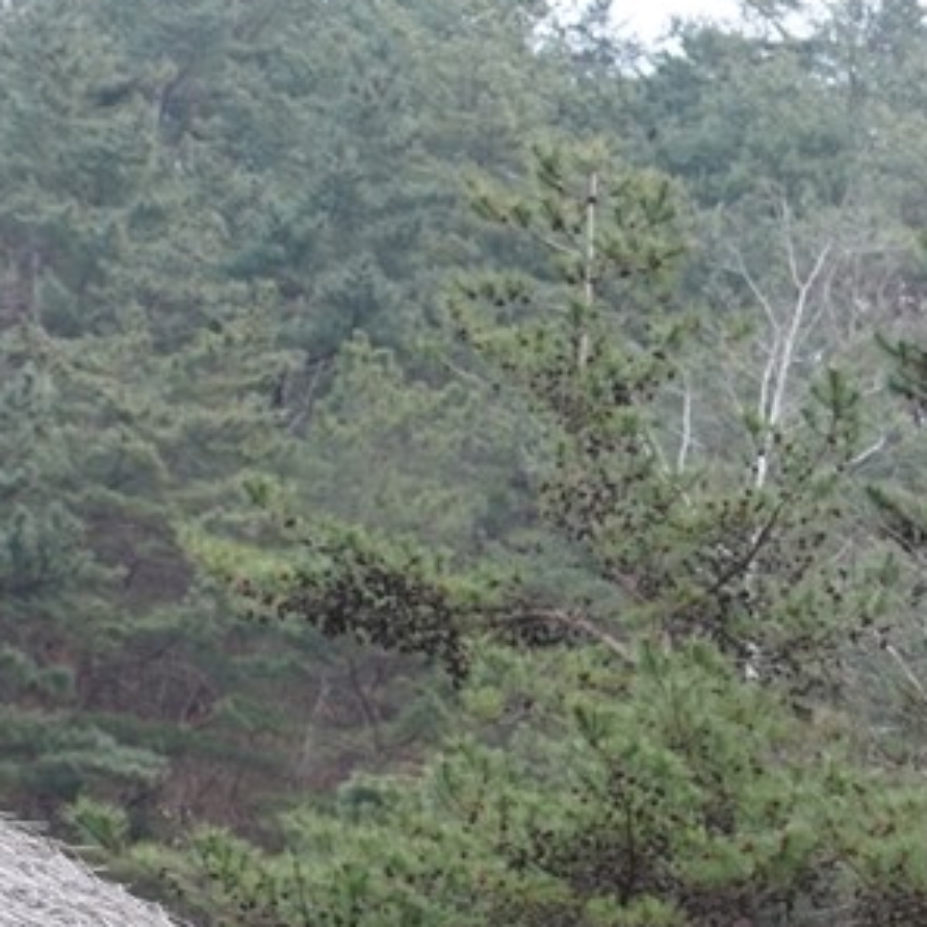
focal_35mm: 160
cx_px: 2709
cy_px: 1885
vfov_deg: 10.1
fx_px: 4848
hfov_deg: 9.0
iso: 400
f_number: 7.1
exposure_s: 1/100
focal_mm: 28
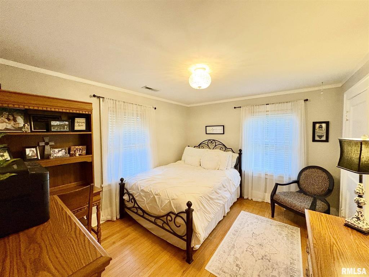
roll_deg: +0.2
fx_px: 149
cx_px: 184
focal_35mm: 14
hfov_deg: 102.1
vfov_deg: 85.7
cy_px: 138
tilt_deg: -1.7
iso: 640
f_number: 2.2
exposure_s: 1/60
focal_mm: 2.22
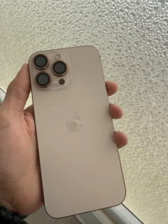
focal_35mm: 24
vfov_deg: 71.6
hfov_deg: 56.8
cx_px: 84
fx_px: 155
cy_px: 112
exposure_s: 1/99
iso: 40
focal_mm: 2.22
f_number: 2.2
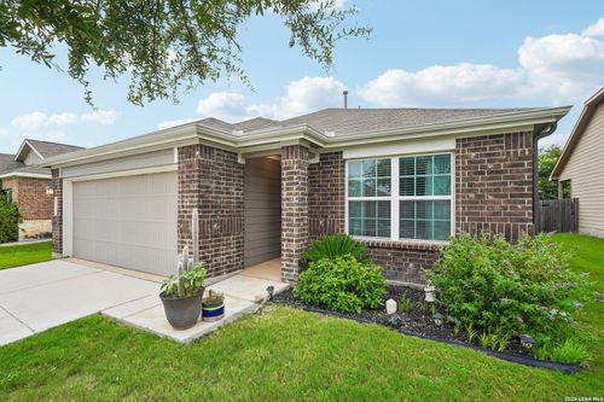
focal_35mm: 16
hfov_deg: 96.8
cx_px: 302
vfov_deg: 73.7
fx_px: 268
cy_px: 201
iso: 100
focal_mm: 16
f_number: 8
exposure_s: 1/50
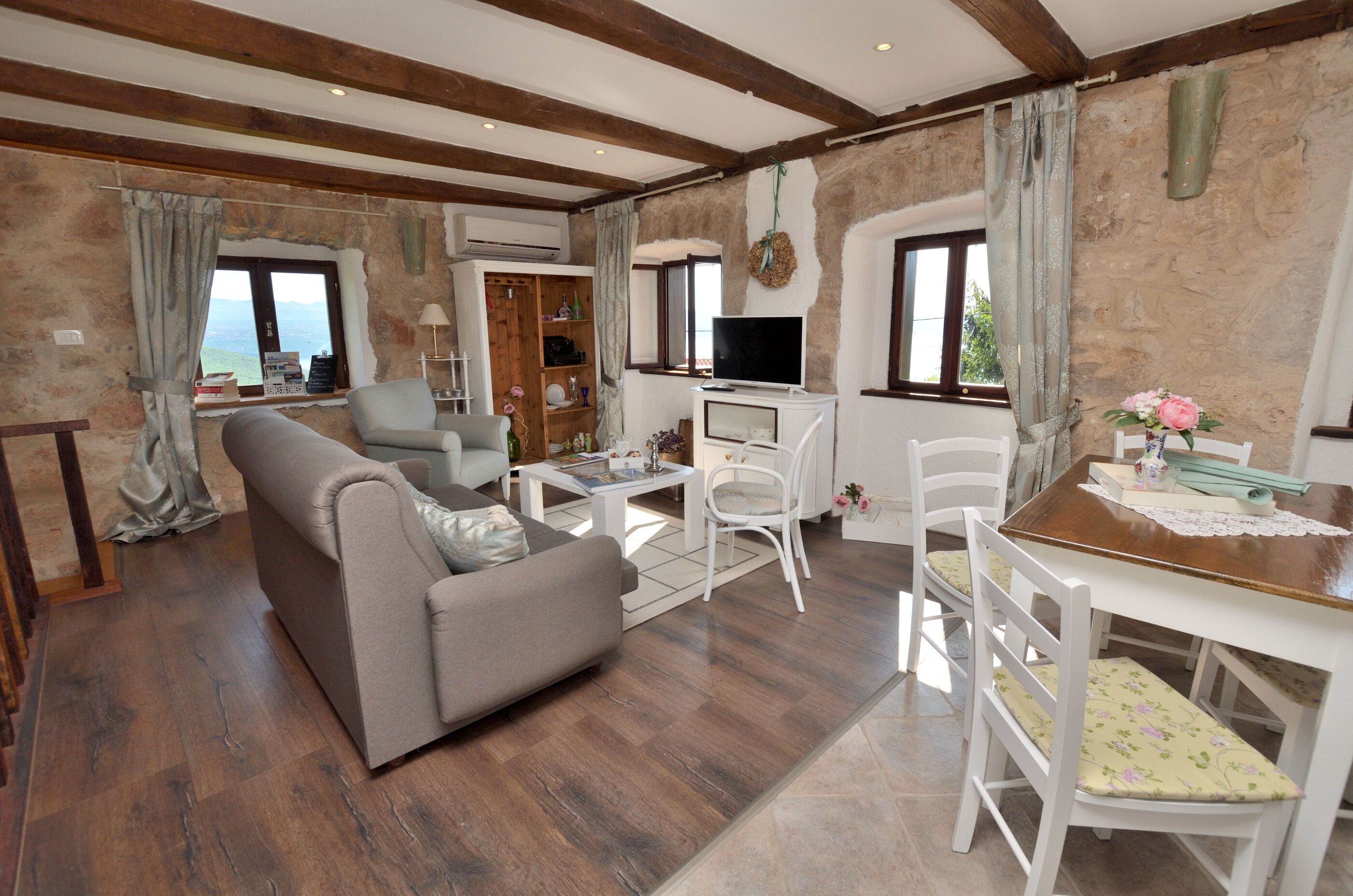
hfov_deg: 100.5
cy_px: 448
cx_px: 676
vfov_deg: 77.1
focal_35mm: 15
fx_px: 563
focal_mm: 10
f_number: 5.6
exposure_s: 1/125
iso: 125
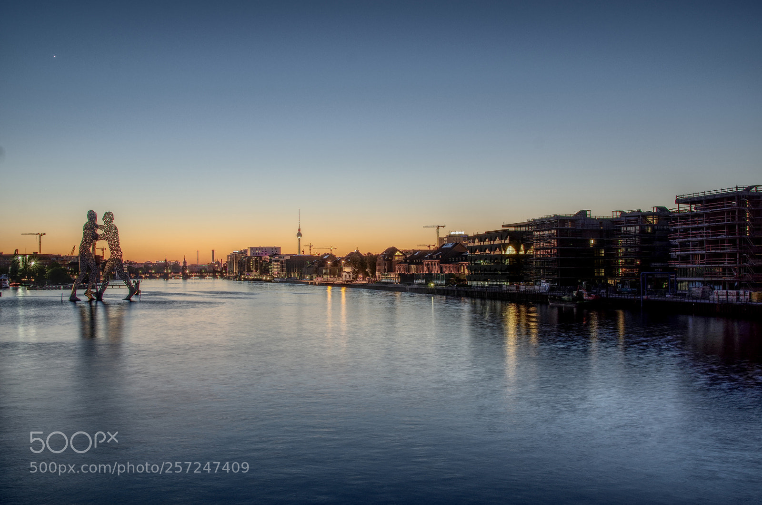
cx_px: 381
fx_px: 760
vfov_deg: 36.7
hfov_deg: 53.2
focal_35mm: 36
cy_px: 252
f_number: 9
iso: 100
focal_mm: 24
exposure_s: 4
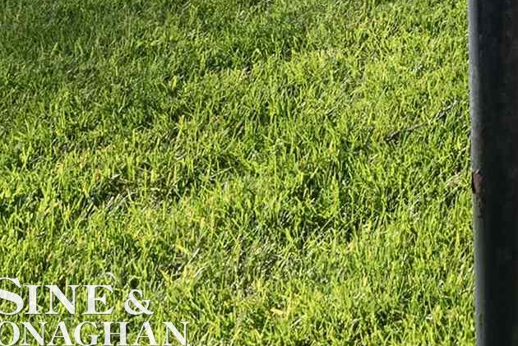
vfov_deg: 13.4
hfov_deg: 15.5
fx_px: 1123
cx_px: 1209
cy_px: -461
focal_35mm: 78
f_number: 8
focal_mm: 16
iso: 320
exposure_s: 1/400
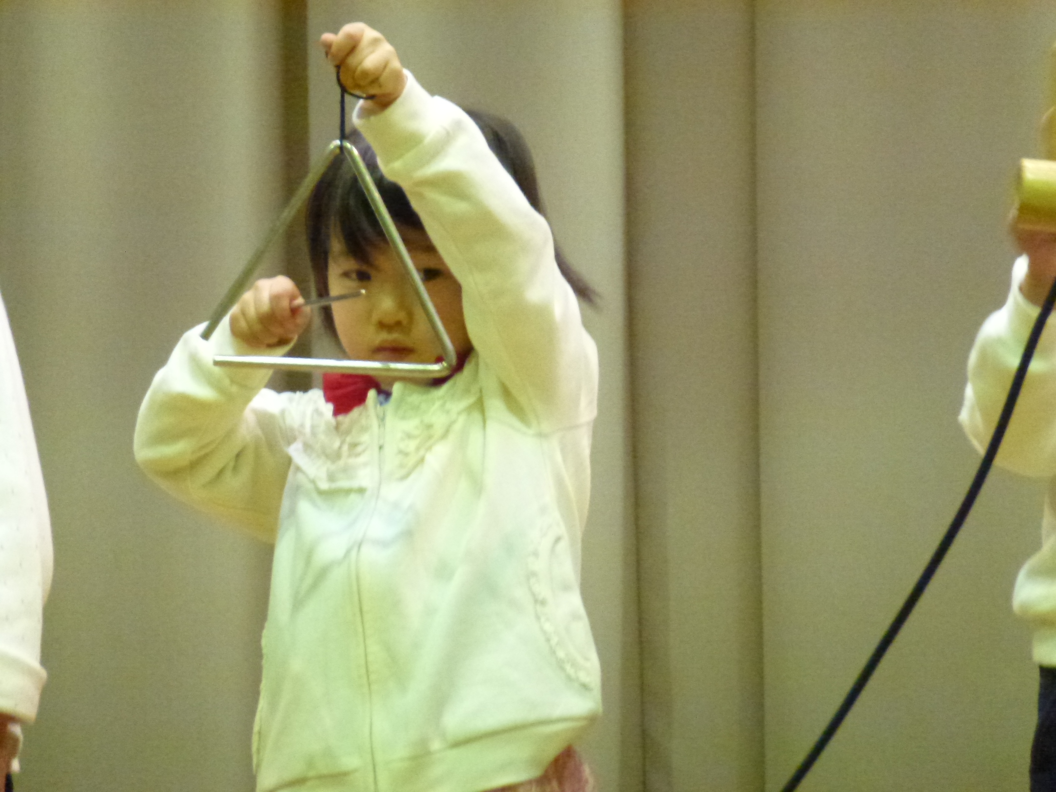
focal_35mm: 384
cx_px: 528
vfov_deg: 3.9
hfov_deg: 5.2
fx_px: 11714
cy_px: 396
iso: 1600
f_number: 5.9
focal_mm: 68.8
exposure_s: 1/20
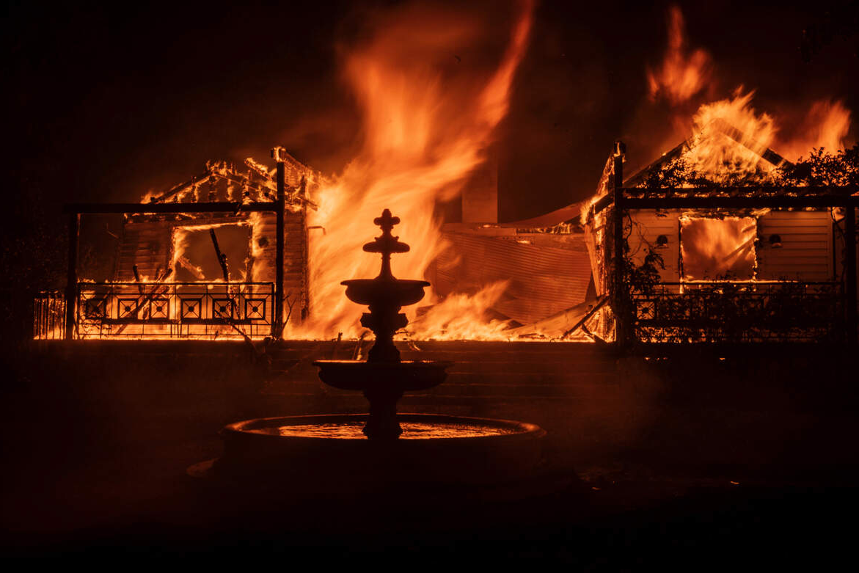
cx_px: 420
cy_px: 281
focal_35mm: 43
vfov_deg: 31.2
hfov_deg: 45.4
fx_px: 1026
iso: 50
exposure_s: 1/13
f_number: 22
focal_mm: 42
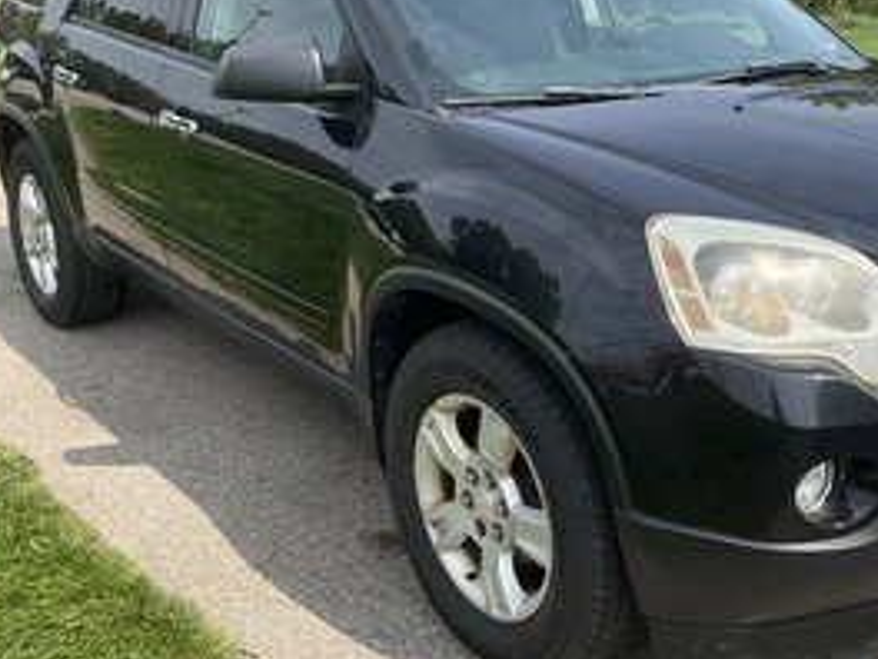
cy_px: 260
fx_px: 1116
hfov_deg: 42.1
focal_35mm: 44
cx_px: 619
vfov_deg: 32.8
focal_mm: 3
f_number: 1.8
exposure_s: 1/944
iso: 25
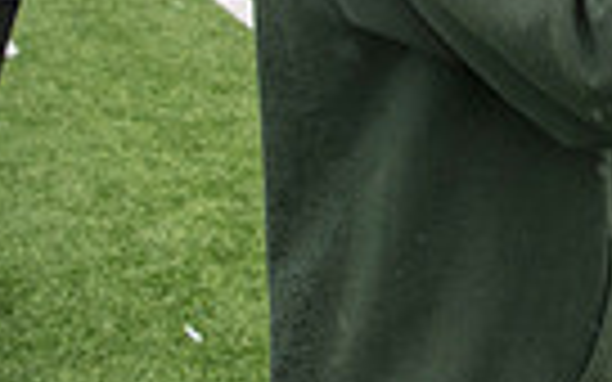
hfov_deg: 18.4
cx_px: 837
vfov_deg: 11.1
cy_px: -447
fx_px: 1735
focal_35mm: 104
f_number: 4
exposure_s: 1/800
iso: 400
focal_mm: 24
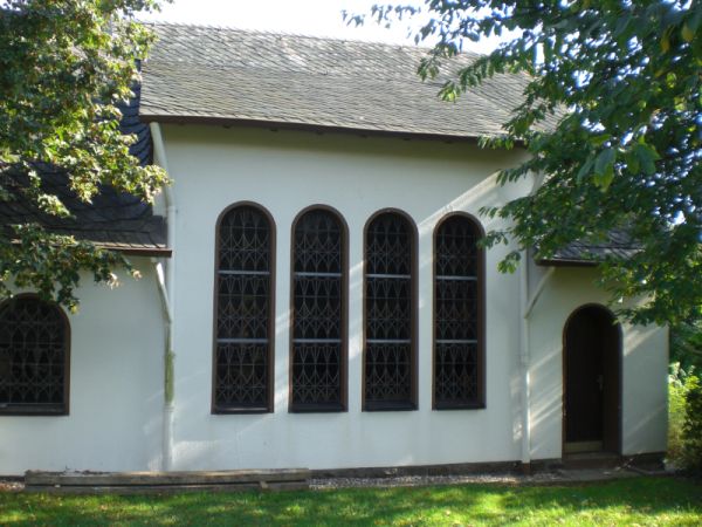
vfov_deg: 37.7
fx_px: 771
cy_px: 264
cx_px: 351
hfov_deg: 49.0
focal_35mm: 38
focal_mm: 6.3
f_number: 3.1
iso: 50
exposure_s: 1/80
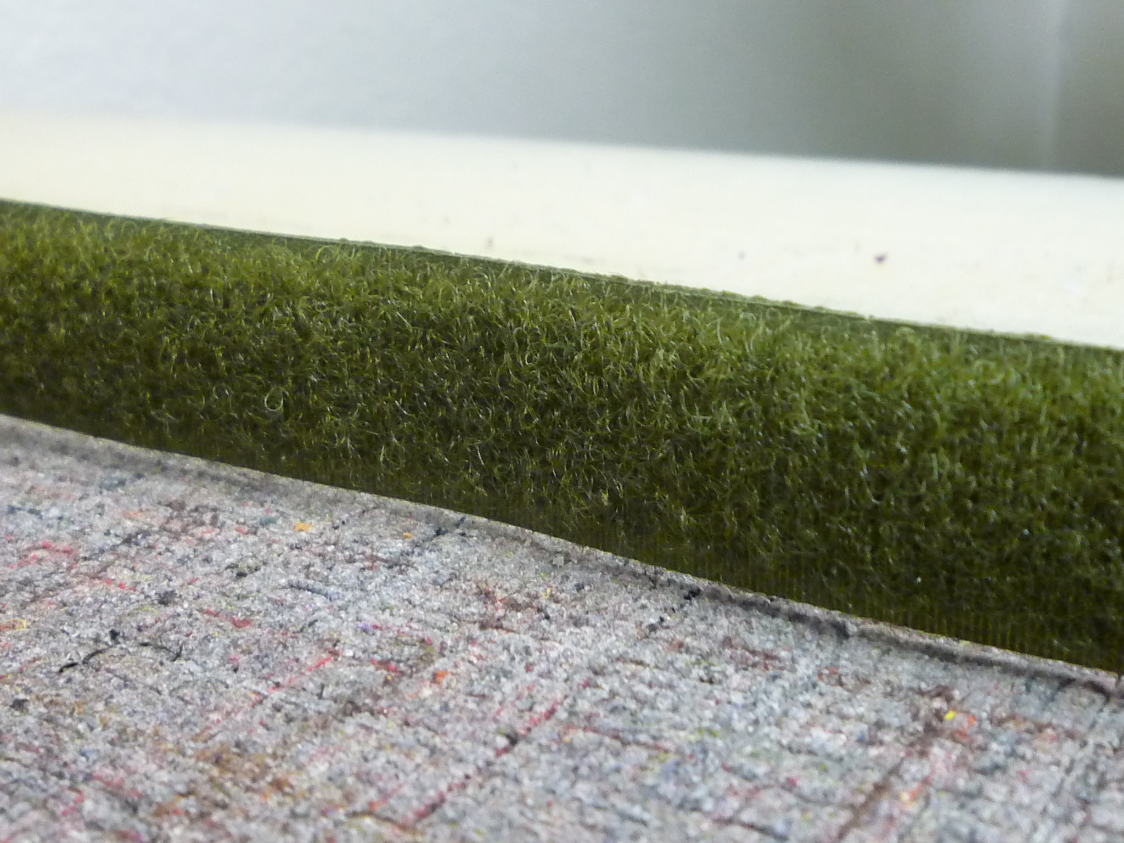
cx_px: 562
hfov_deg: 41.2
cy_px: 422
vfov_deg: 31.5
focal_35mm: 46
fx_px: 1494
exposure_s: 1/20
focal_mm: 4.5
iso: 400
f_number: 2.8
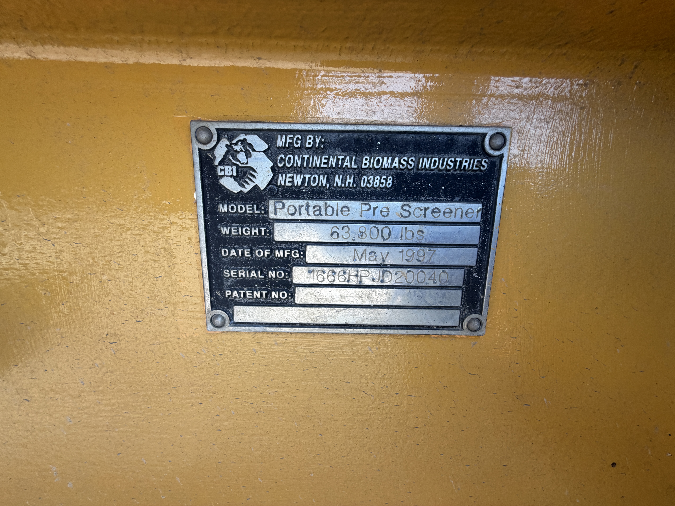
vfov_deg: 85.7
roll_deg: -1.0
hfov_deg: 102.1
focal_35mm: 14
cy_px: 253
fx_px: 273
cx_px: 338
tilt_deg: -13.8
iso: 50
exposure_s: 1/121
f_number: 2.2
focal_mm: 2.22
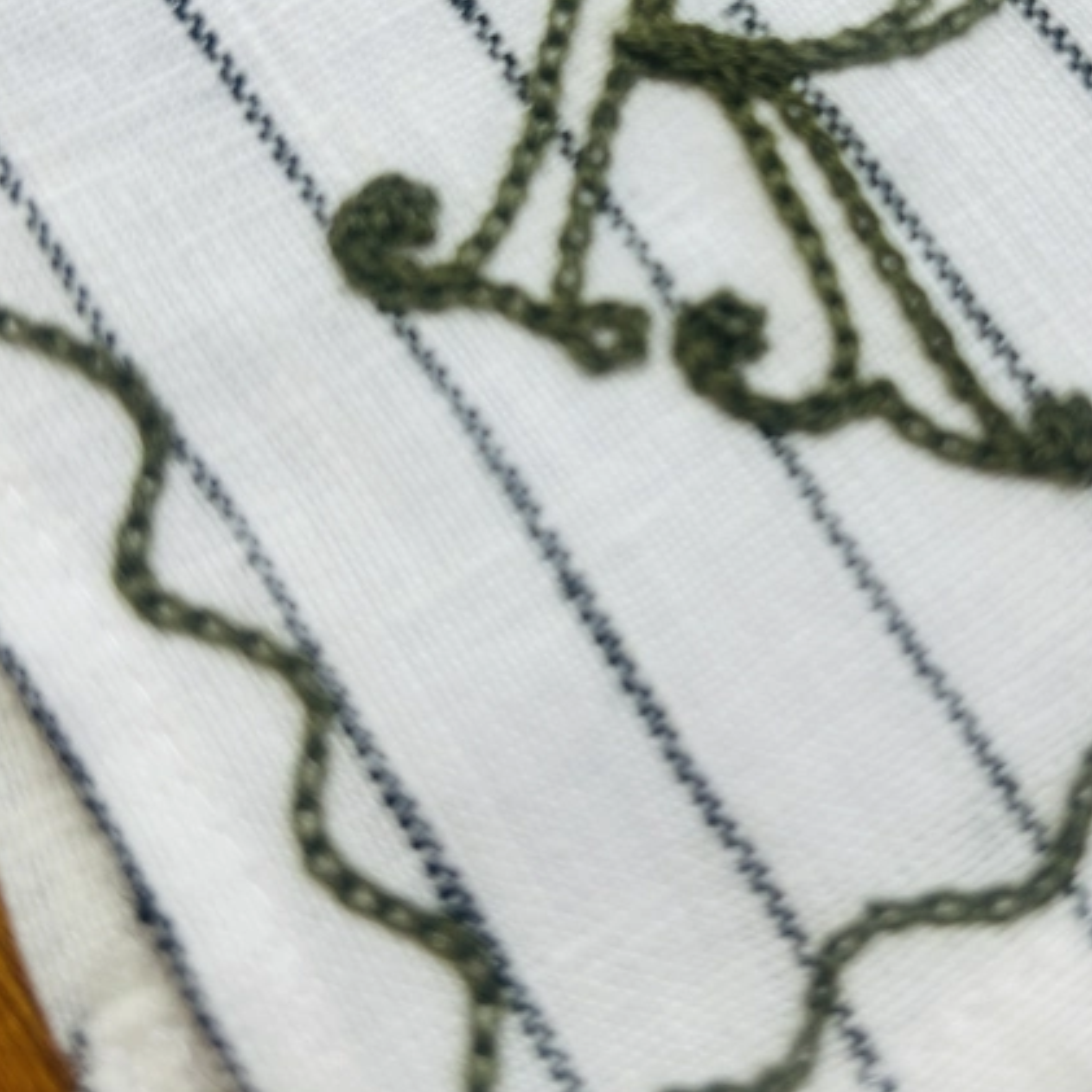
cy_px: 236
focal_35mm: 48
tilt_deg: -71.8
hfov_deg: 35.1
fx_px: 1713
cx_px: 718
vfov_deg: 34.4
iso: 32
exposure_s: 1/130
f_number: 1.5
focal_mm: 5.7
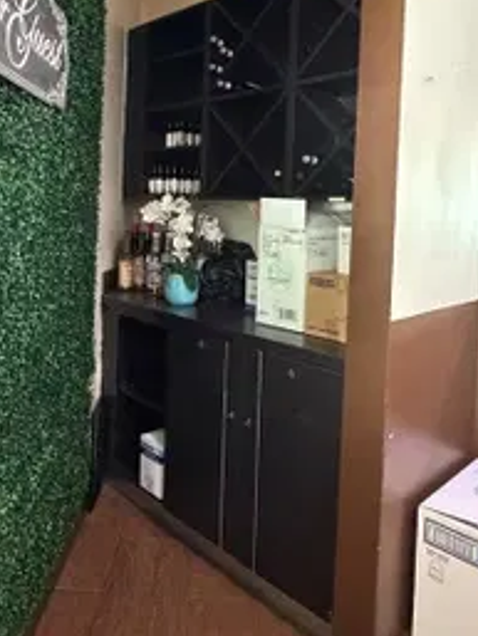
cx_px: 193
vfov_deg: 60.6
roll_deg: -1.9
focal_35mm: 29
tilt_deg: -2.1
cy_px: 226
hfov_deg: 48.0
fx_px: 533
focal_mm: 2.22
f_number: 2.2
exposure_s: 1/60
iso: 1250
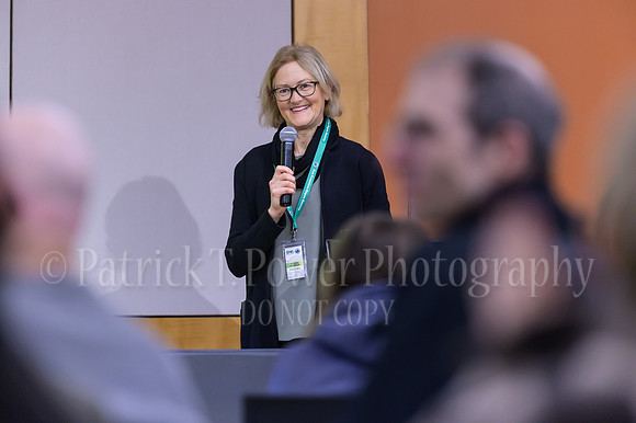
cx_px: 318
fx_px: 4944
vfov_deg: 4.9
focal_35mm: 280
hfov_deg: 7.4
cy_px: 212
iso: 4000
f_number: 4
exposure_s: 1/250
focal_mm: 280
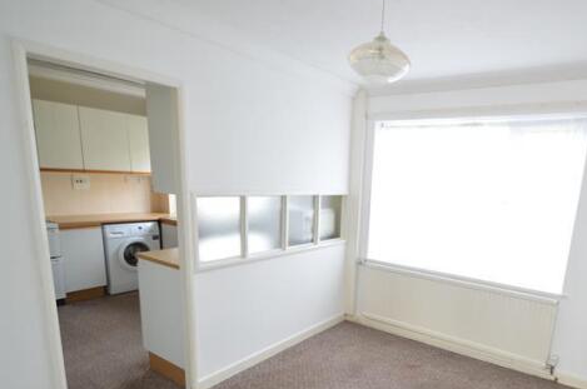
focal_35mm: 21
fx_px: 342
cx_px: 360
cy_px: 253
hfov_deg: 80.1
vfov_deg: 58.2
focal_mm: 10
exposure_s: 1/15
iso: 110
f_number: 3.5
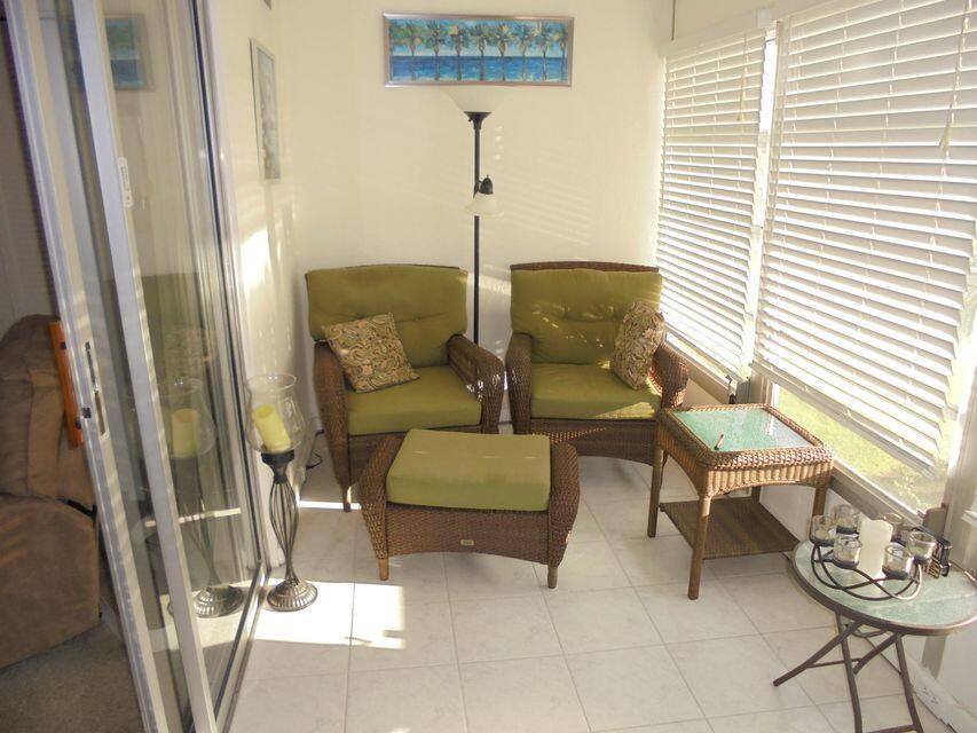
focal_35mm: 26
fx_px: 734
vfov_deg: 53.1
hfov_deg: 67.3
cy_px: 366
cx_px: 488
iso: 100
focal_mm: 4.6
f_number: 3.5
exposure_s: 1/80
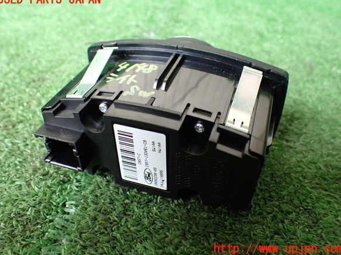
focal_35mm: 31
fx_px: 305
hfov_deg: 58.4
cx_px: 170
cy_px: 124
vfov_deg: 45.4
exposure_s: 1/125
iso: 640
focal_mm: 5.4
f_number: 2.3
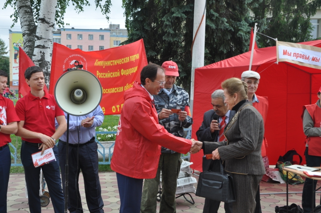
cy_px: 105
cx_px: 164
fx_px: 481
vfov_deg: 25.0
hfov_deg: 36.9
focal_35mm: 54
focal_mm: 32
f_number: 10
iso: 200
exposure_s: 1/125
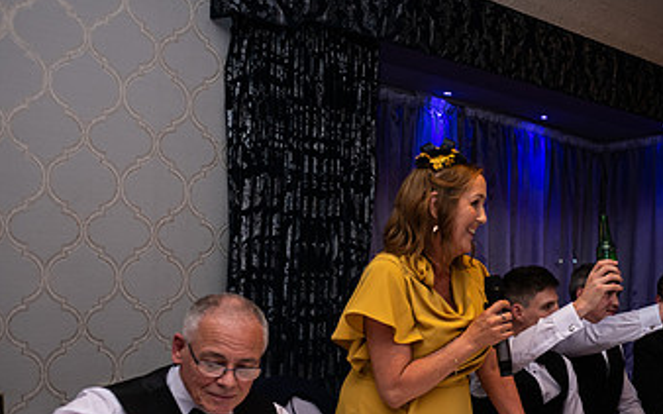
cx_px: 520
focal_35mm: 42
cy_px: 329
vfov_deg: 29.8
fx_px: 759
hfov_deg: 45.1
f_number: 3.5
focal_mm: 24
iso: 640
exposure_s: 1/160
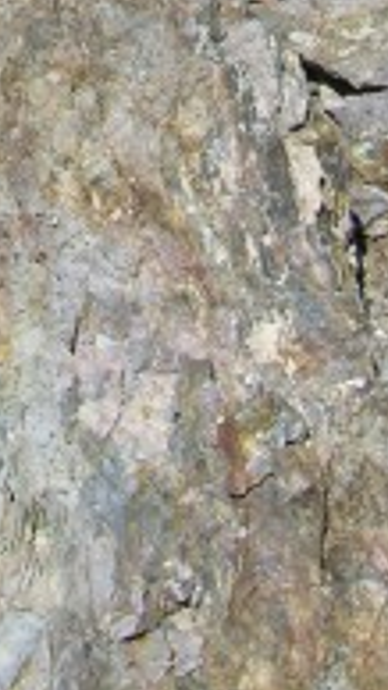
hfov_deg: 8.0
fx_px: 2764
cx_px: -57
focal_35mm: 151
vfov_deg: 12.9
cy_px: -551
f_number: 6.3
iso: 50
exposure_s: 1/263
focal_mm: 8.9
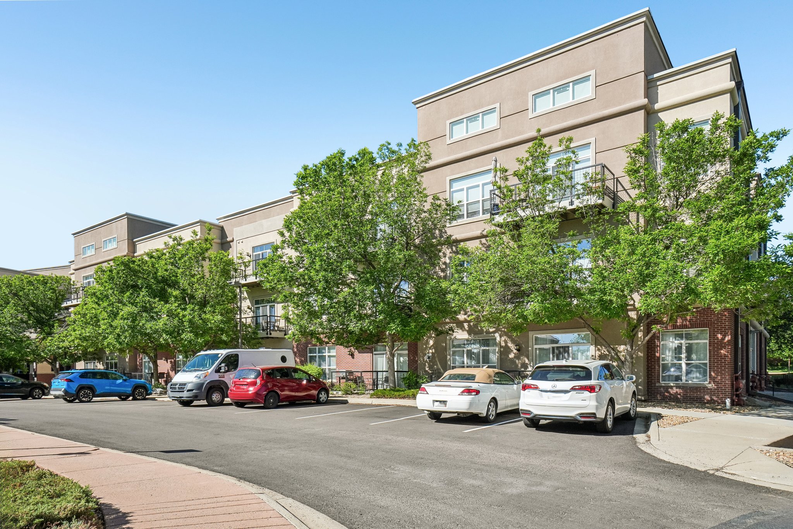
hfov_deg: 77.3
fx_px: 496
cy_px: 264
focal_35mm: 22
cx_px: 396
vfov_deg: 56.1
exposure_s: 1/1000
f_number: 8
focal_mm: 15
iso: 400
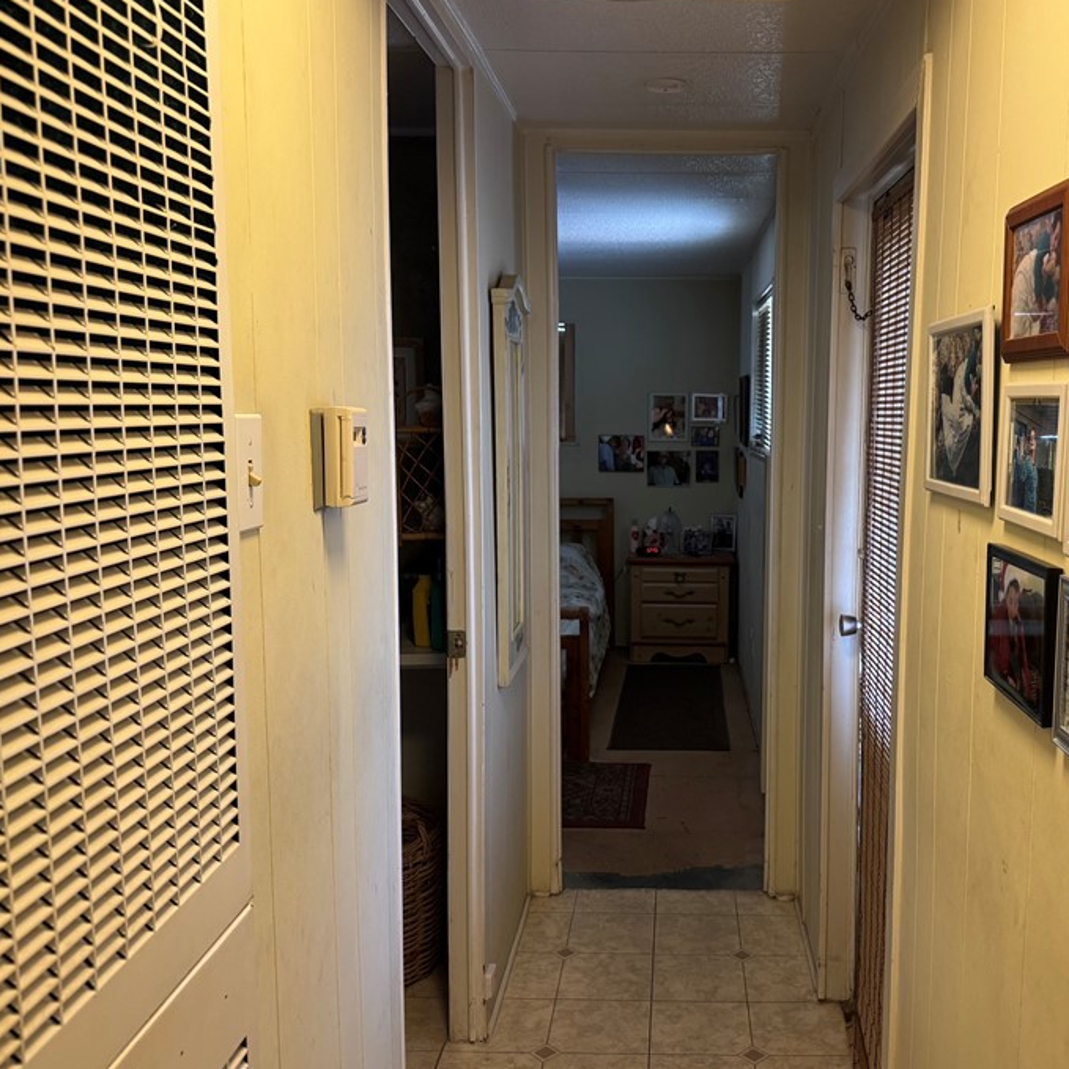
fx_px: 1118
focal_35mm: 32
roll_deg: +0.2
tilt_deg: -7.7
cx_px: 657
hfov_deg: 50.7
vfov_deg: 51.1
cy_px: 546
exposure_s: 1/60
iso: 200
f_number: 1.78
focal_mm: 6.76
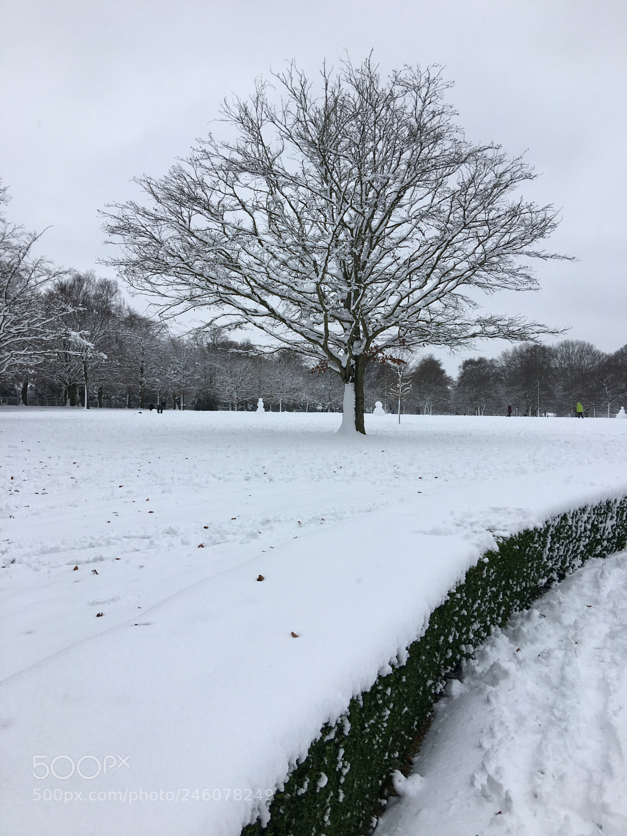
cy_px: 418
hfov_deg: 48.2
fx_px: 700
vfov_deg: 61.7
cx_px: 314
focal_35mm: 29
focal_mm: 4.15
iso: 25
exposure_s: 1/651
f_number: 2.2
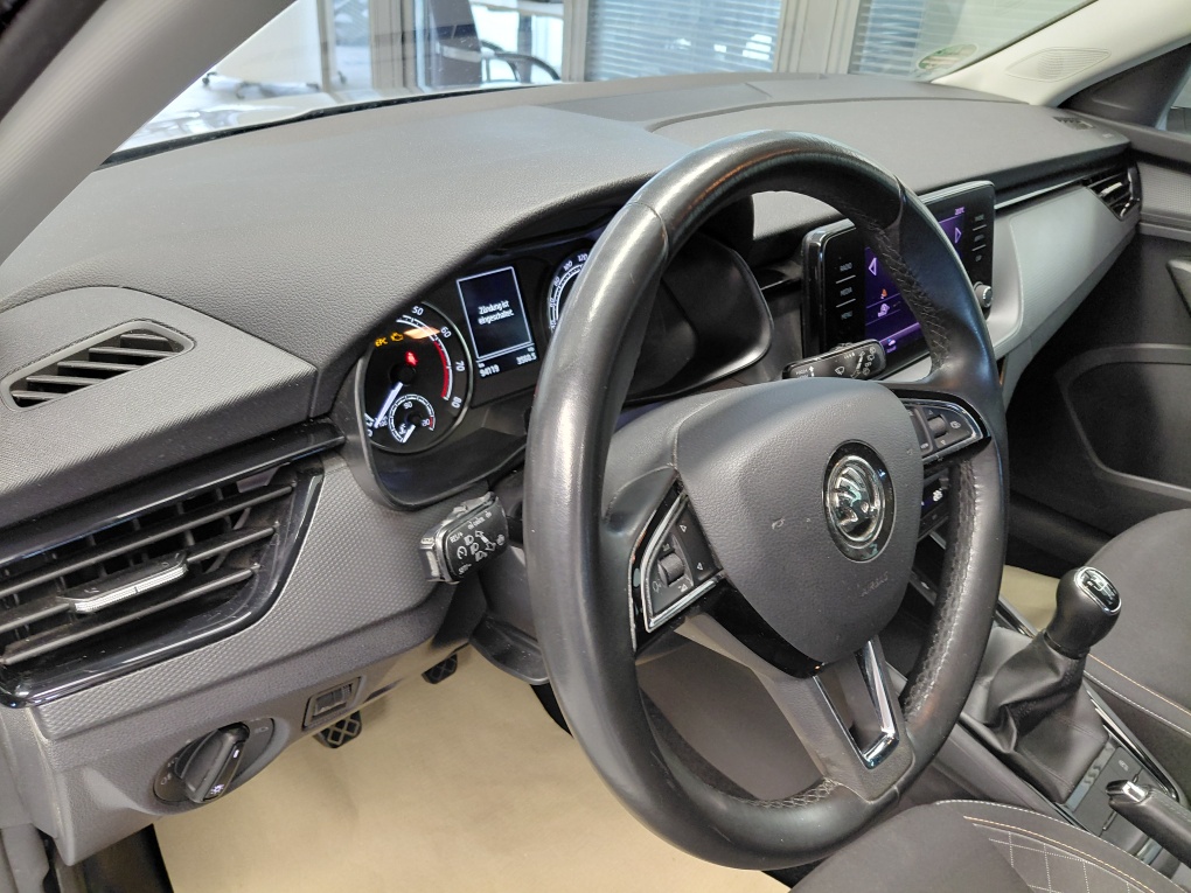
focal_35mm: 25
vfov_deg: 54.9
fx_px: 860
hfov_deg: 69.4
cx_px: 596
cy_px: 446
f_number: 1.8
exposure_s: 1/50.1
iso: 400
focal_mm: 4.69
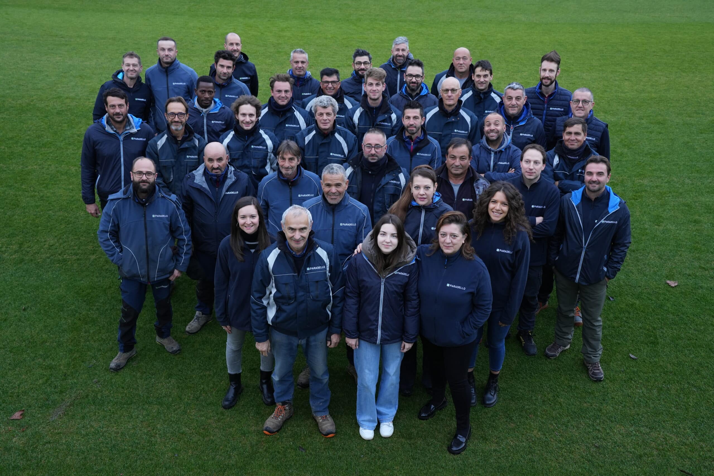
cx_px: 357
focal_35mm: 38
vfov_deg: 35.1
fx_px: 754
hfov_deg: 50.7
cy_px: 238
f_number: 5.6
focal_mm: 38
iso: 1250
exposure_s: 1/160
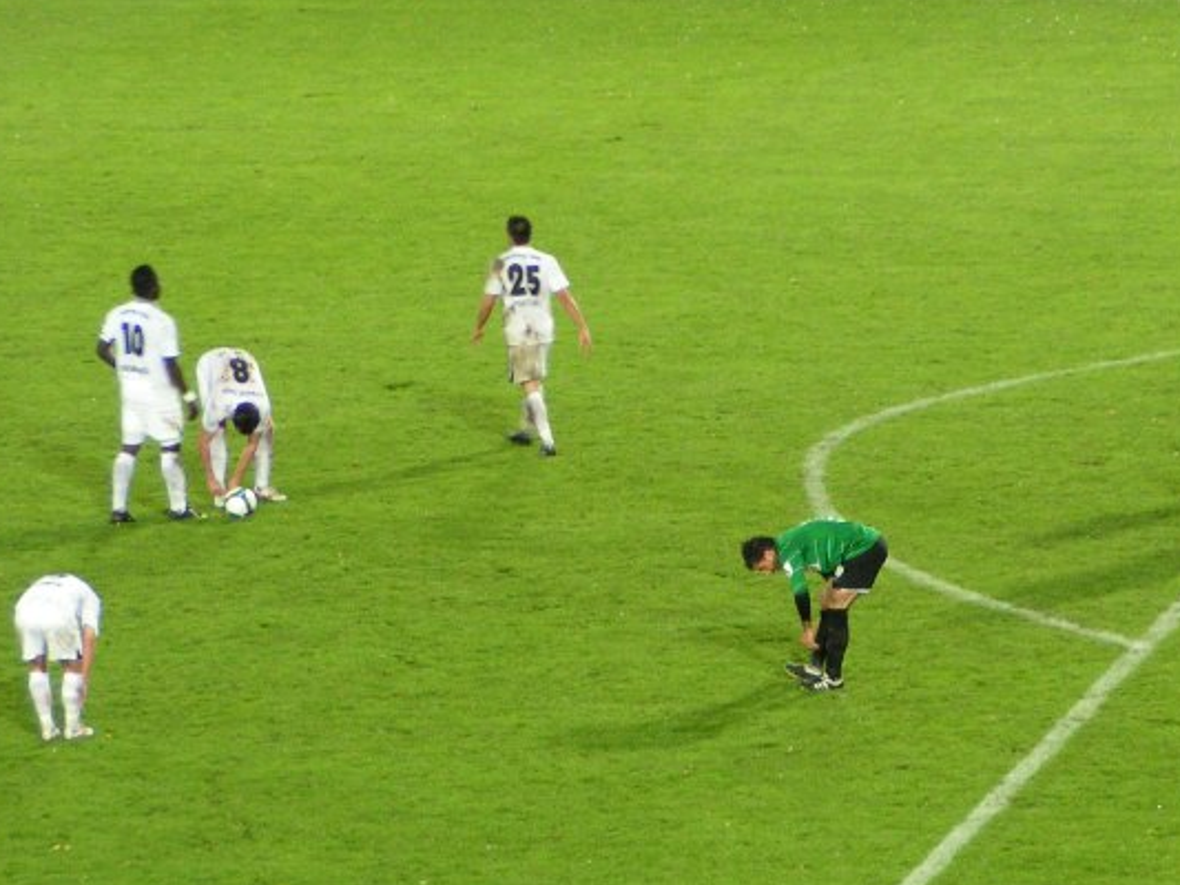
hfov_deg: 8.0
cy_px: 442
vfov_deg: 6.0
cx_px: 786
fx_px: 8388
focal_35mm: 246
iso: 200
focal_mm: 25.1
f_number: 3.5
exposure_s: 1/30
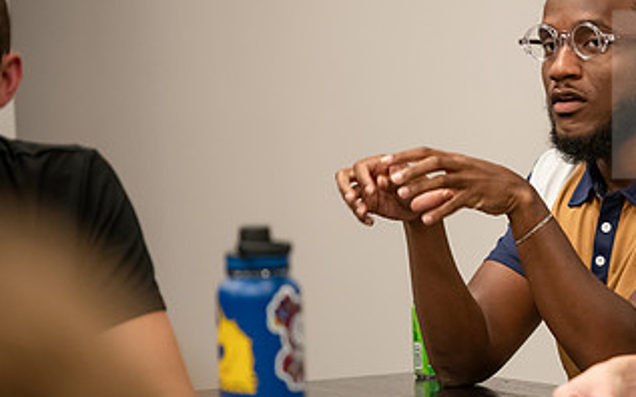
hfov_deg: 6.2
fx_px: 5823
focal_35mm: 336
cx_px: 552
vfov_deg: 3.9
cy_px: 254
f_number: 2.8
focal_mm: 180
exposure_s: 1/200
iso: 1600
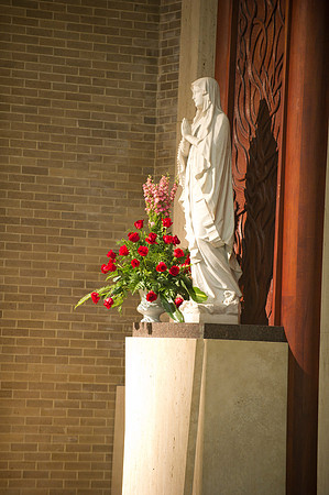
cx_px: 164
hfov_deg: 6.9
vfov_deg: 10.3
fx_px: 2748
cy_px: 248
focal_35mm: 200
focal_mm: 200
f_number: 2.8
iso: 2000
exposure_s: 1/80
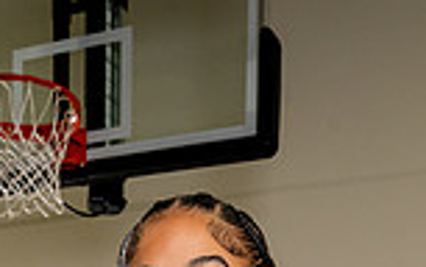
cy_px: 620
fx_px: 953
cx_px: 223
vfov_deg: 12.7
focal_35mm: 82
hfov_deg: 25.2
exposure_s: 1/200
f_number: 8
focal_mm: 27.4
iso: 640
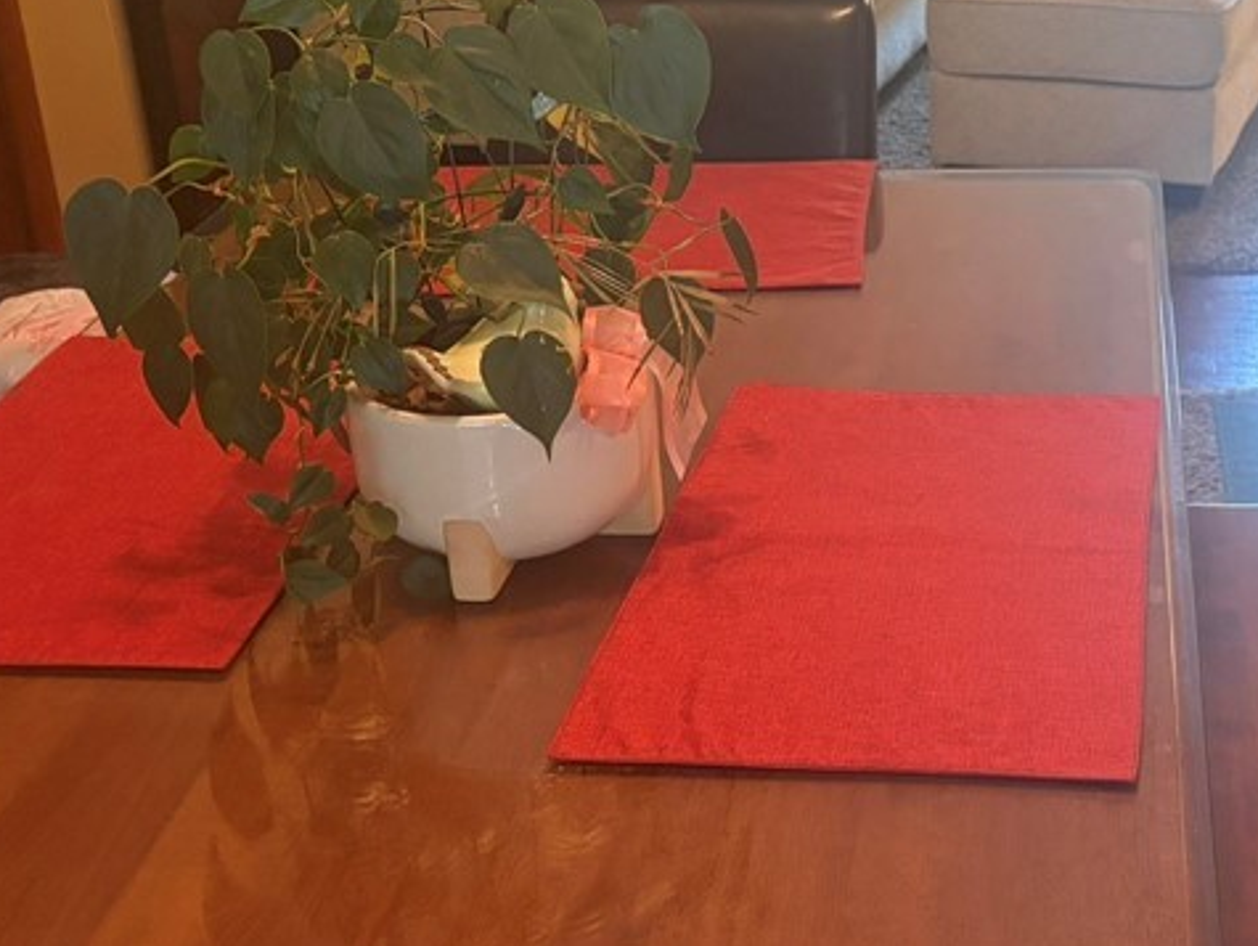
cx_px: 1022
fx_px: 2037
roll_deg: +1.8
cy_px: 260
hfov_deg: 33.3
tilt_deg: -21.7
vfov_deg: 25.9
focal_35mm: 56
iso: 400
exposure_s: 1/60
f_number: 1.6
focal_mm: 5.96
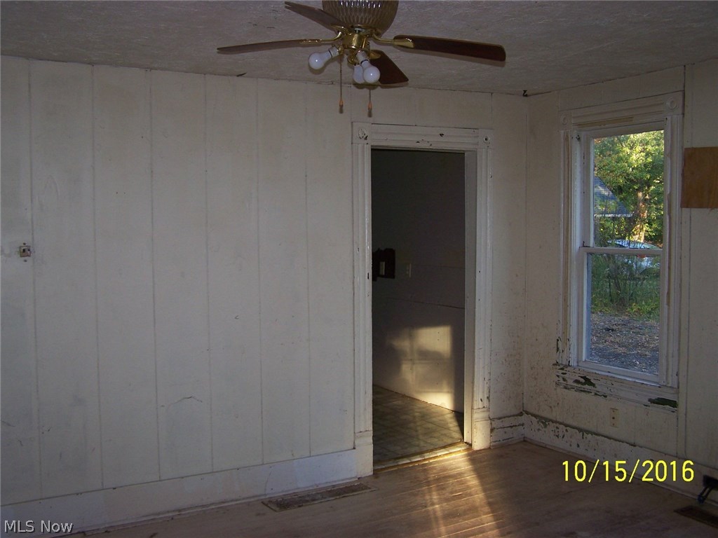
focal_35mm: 38
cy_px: 269
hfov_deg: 49.0
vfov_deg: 37.7
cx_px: 359
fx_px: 788
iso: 80
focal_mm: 6.3
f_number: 2.8
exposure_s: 1/60
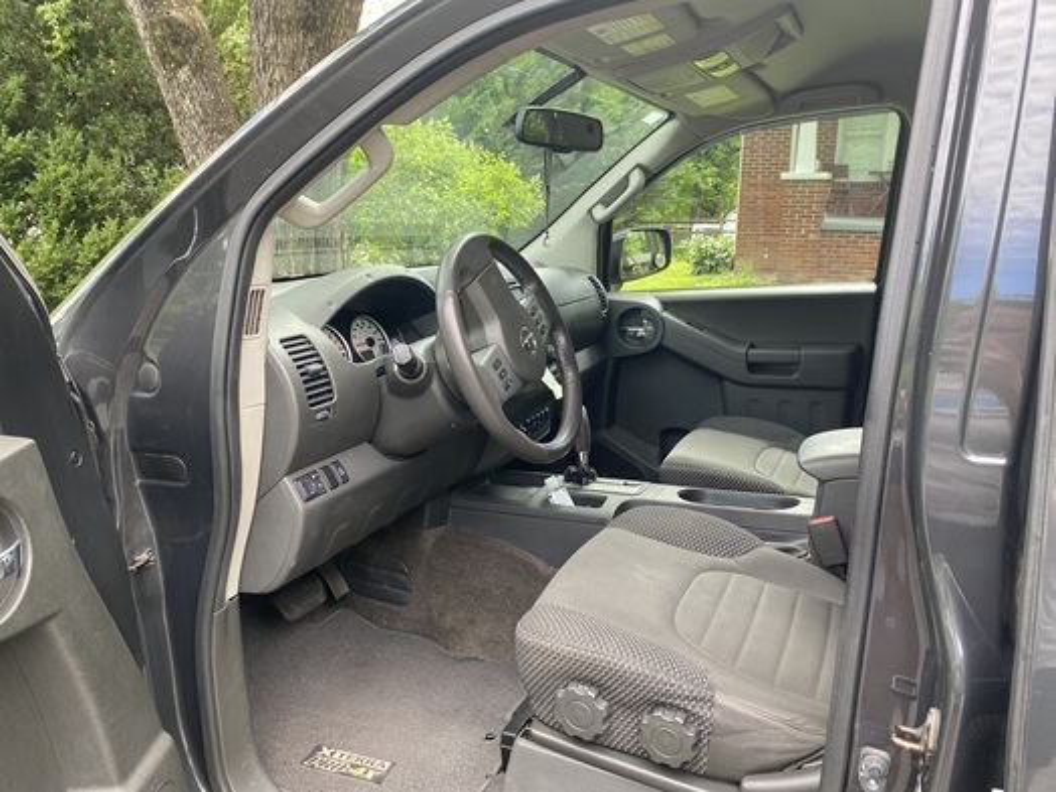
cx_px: 528
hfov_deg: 67.3
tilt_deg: -14.5
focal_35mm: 26
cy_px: 396
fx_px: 793
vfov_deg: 53.1
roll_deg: -0.7
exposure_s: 1/122
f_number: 1.8
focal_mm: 4.25
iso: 50
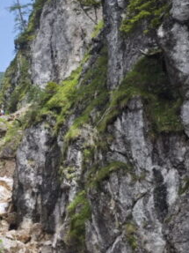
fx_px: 597
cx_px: 0
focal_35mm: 82
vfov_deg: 23.8
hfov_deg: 17.6
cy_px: 157
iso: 50
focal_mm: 8.72
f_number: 2
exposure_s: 1/640
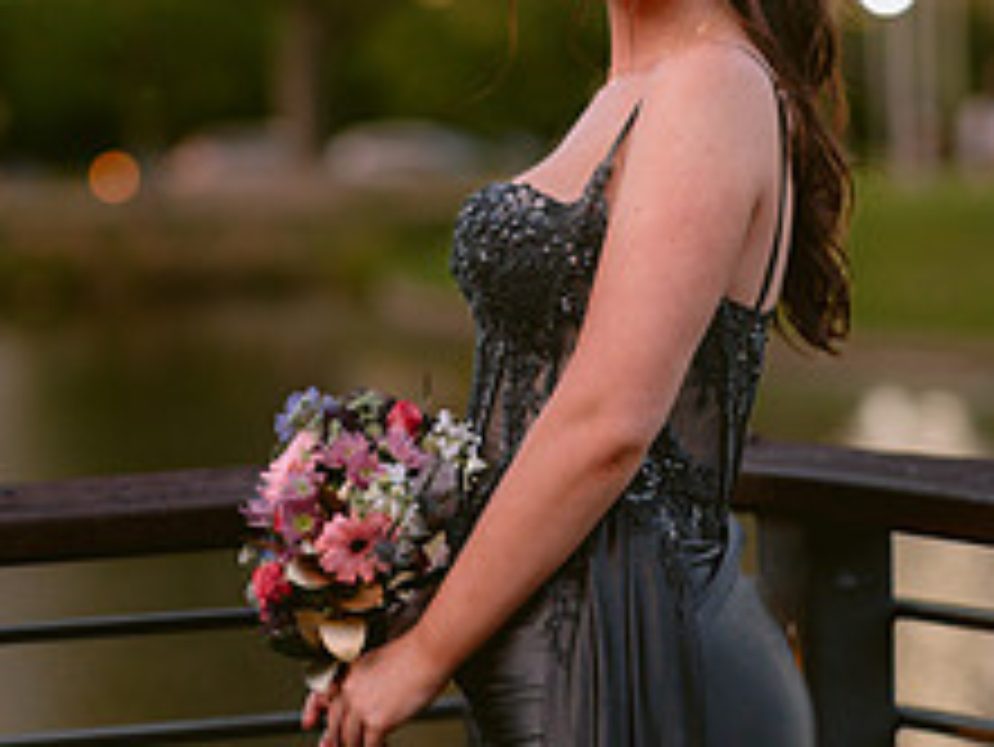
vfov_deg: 8.9
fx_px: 4769
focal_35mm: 166
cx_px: 515
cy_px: -4
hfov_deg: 11.9
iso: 1000
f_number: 1.8
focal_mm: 85
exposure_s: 1/40
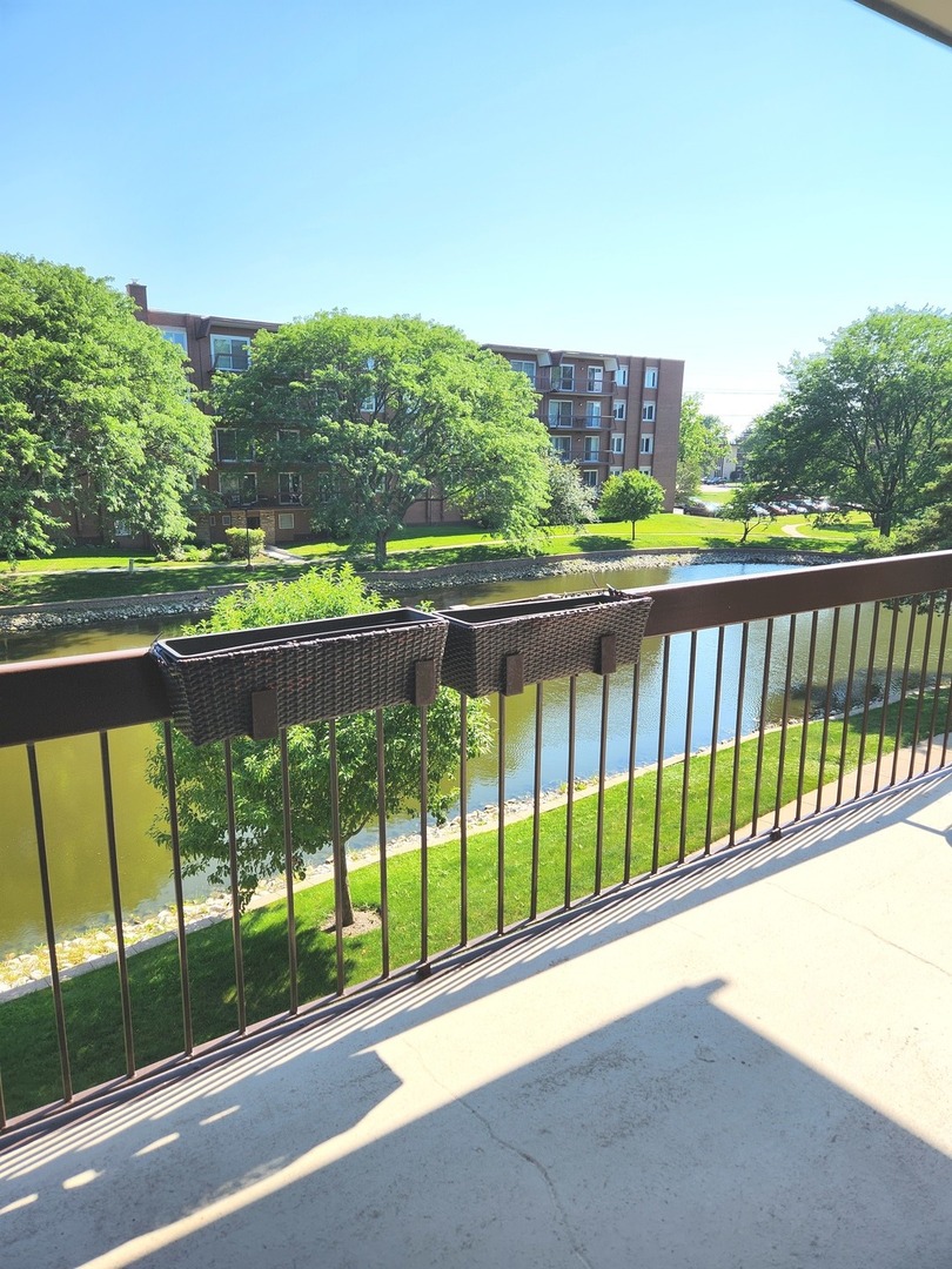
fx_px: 843
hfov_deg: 58.9
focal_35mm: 23
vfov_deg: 73.9
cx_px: 476
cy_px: 634
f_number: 1.8
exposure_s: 1/1332
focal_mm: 5.4
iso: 20
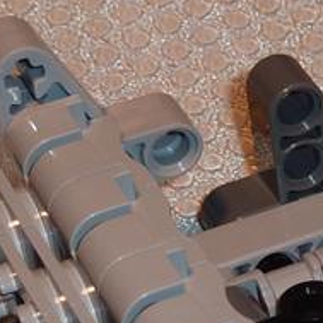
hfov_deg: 6.6
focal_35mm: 264
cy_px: 232
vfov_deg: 6.6
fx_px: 2787
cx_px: 313
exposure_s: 1/30
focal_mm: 9.1
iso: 100
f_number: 3.9
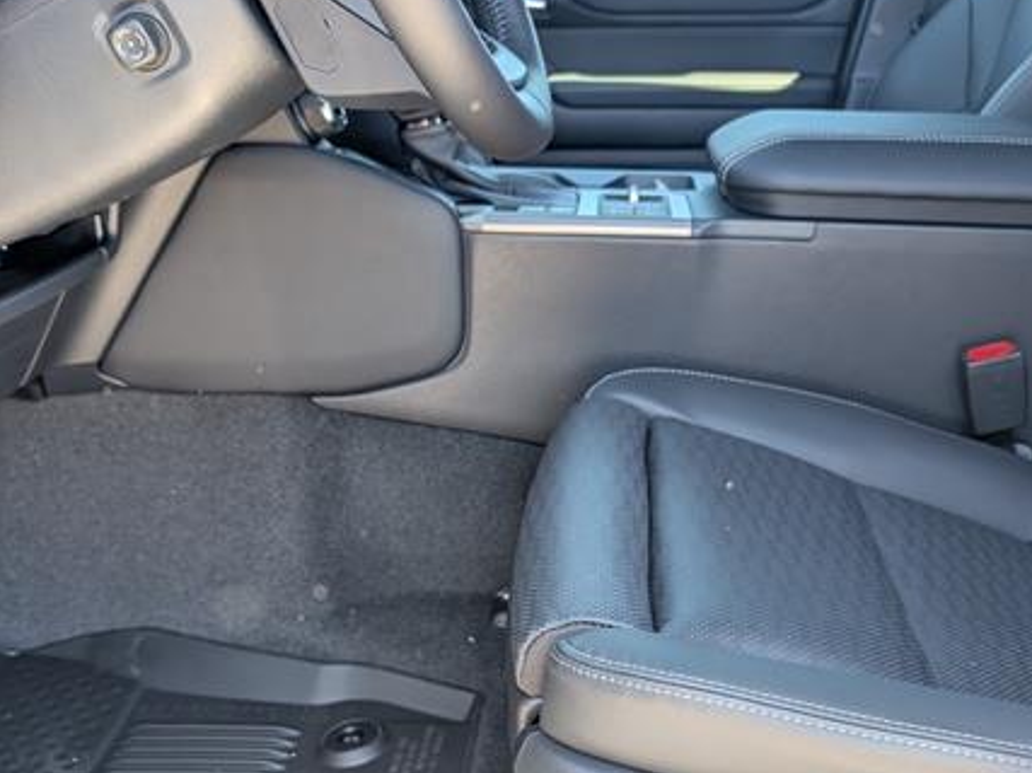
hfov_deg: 51.4
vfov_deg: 39.2
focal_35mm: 36
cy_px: 505
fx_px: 1073
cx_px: 537
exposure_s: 1/769
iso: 742
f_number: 1.68
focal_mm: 6.9
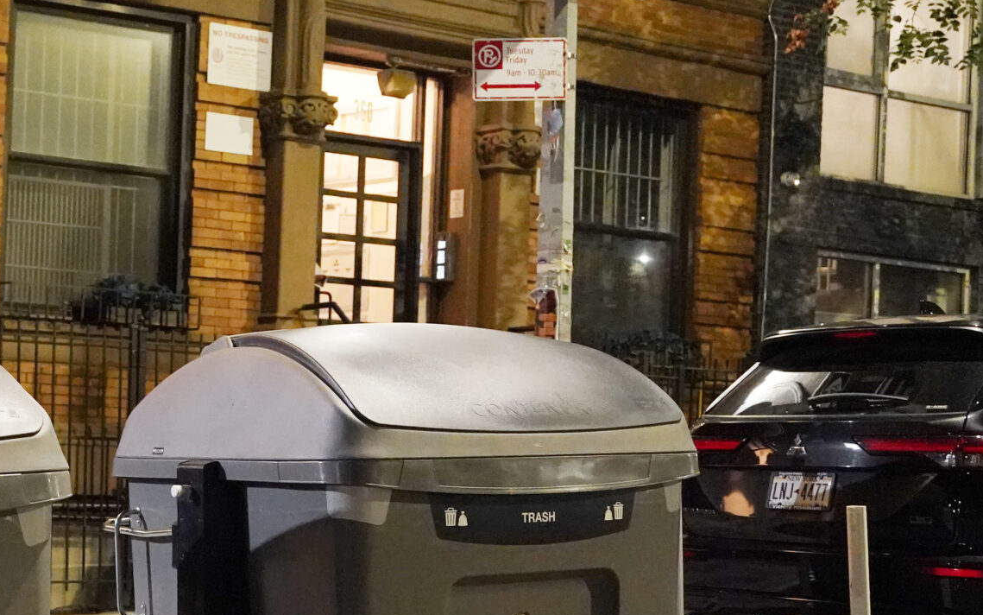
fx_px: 1902
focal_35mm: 71
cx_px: 77
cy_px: 445
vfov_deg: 18.3
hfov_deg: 27.8
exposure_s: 1/100
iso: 10000
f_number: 2.8
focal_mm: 31
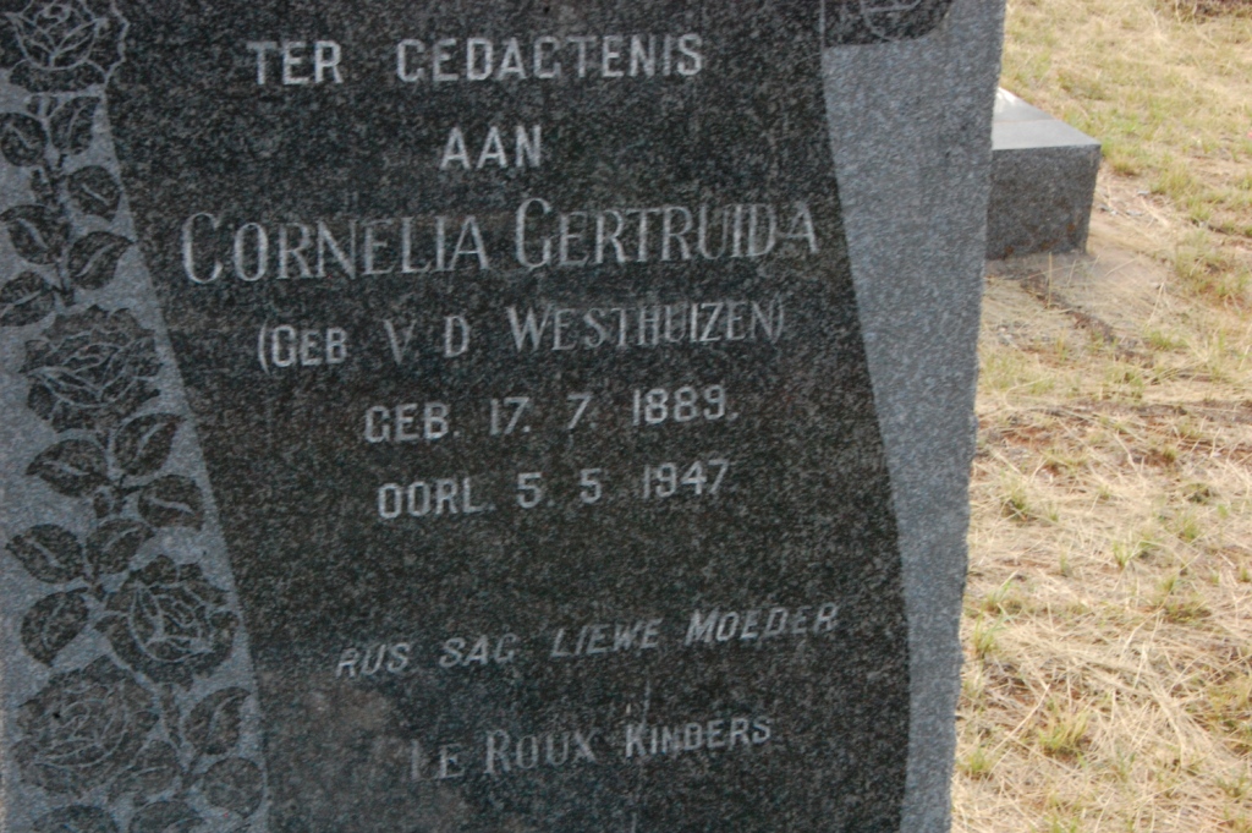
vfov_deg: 18.2
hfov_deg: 27.0
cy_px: 416
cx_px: 626
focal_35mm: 75
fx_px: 2606
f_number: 22
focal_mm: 50
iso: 1600
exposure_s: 1/30
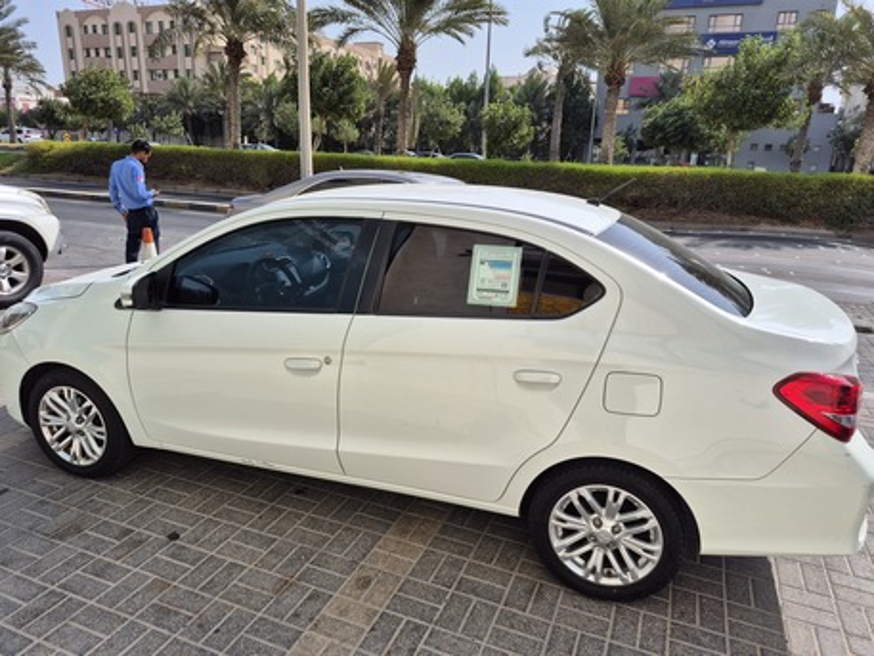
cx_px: 437
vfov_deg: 58.9
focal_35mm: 23
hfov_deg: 73.9
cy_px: 328
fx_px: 581
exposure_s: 1/1880
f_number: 1.8
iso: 25
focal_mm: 5.4
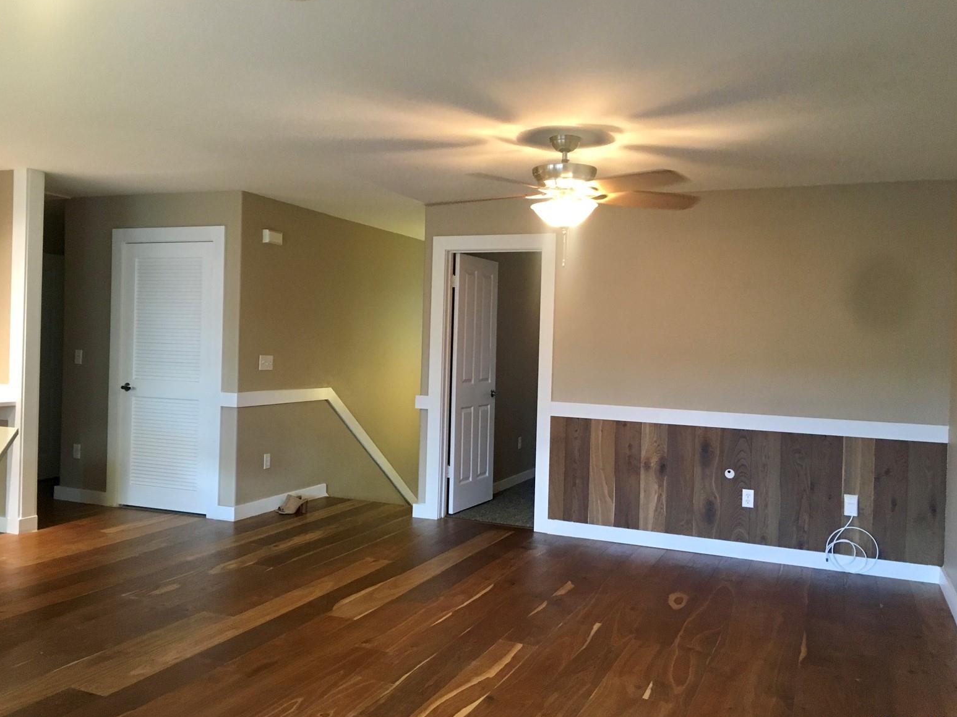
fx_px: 829
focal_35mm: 30
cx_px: 473
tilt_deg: +0.1
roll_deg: -1.6
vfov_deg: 46.8
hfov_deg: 60.0
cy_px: 363
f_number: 2.2
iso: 160
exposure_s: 1/30
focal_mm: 4.15
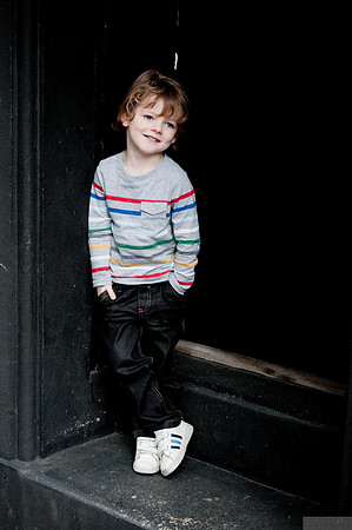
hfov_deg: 26.4
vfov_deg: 38.9
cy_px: 265
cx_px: 176
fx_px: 750
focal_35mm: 51
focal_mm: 34
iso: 800
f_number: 4
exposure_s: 1/320
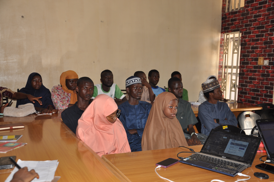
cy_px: 91
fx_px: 296
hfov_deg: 49.6
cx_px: 137
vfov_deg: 34.1
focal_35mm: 39
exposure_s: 1/60
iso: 200
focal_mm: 26
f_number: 4
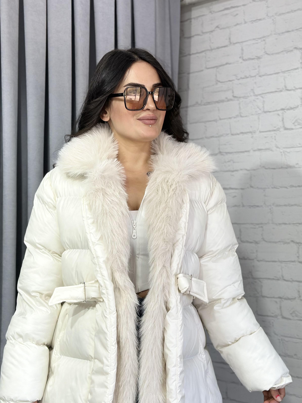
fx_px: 710
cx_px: 151
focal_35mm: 61
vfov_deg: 31.6
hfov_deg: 24.0
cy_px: 250
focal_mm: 6.86
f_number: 1.78
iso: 64
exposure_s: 1/128
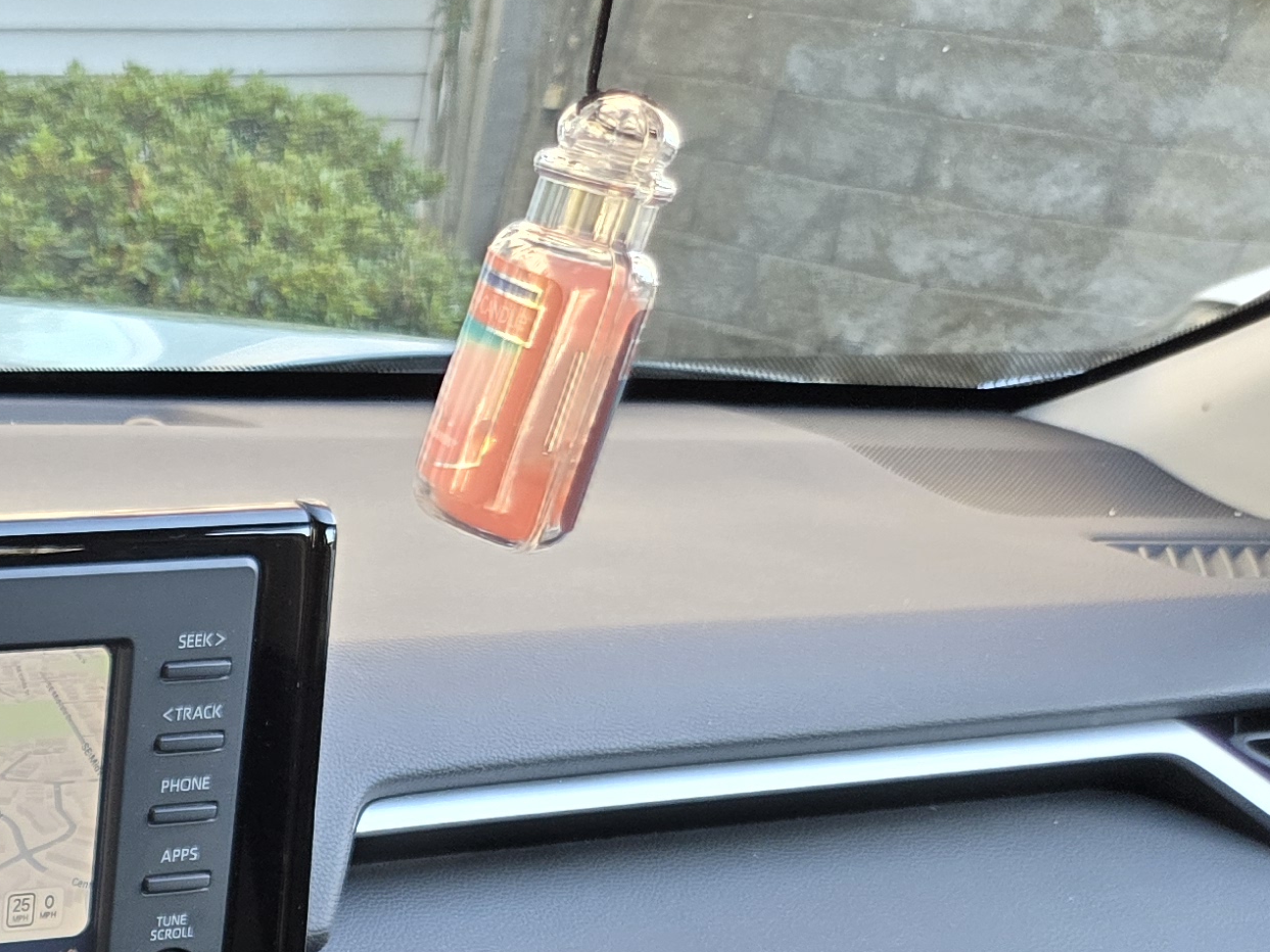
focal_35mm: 74
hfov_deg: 22.5
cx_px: -522
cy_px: 1255
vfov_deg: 18.4
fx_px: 2715
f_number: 1.8
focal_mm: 5.4
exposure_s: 1/120
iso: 125
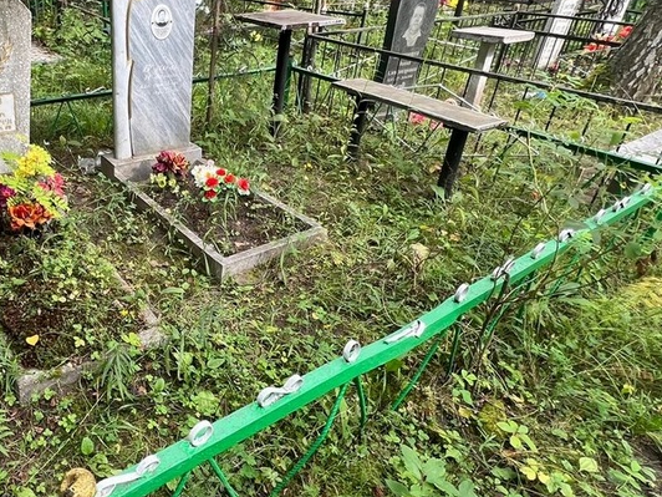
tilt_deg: -24.4
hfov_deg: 64.5
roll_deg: +2.0
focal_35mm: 25
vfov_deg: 54.8
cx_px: 152
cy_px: 220
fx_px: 478
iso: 50
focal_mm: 1.57
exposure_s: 1/99
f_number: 1.8
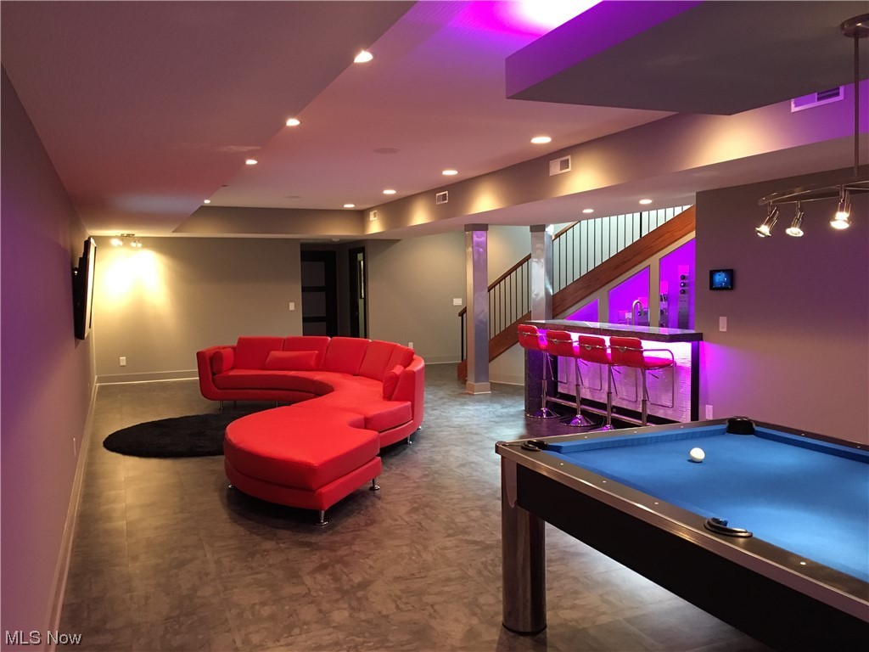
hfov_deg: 61.7
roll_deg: +0.4
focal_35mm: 29
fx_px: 728
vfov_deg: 48.2
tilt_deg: -3.7
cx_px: 434
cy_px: 326
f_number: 2.2
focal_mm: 4.15
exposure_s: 1/20
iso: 200
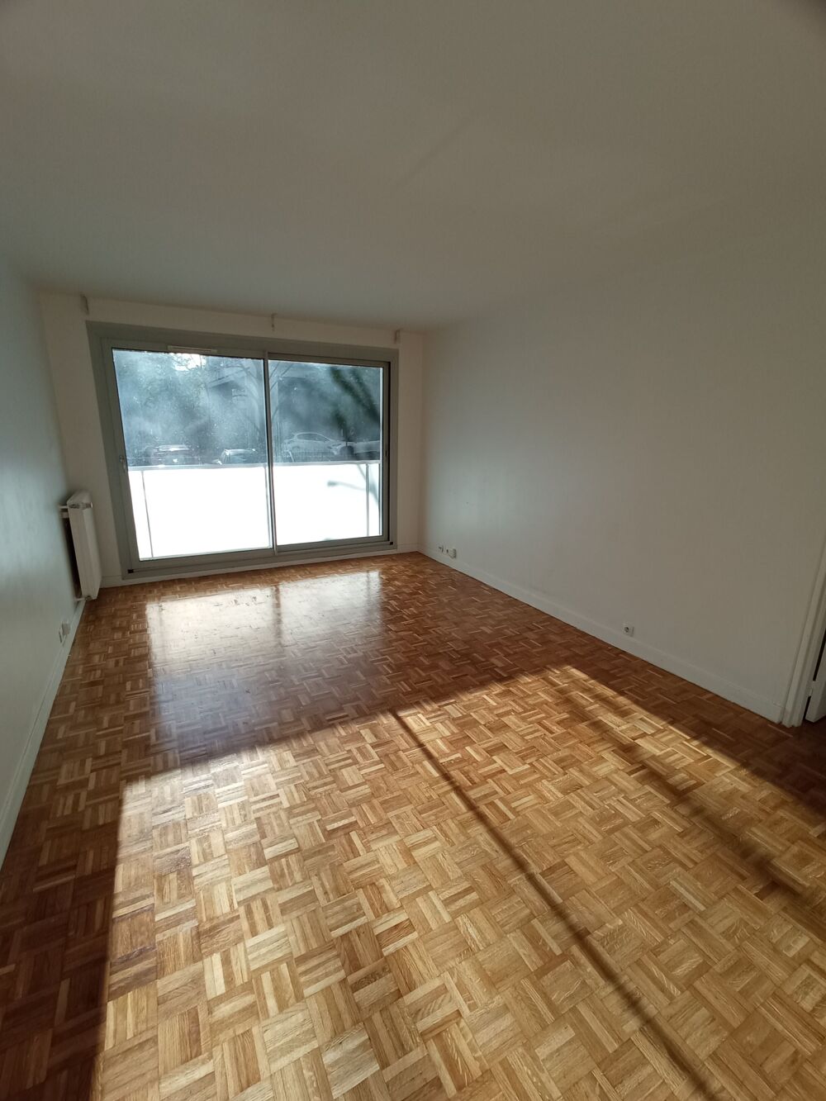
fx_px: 477
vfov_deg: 98.2
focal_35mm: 15
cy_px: 550
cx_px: 413
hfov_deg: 81.8
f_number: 2.2
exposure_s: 1/452
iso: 111
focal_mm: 1.65
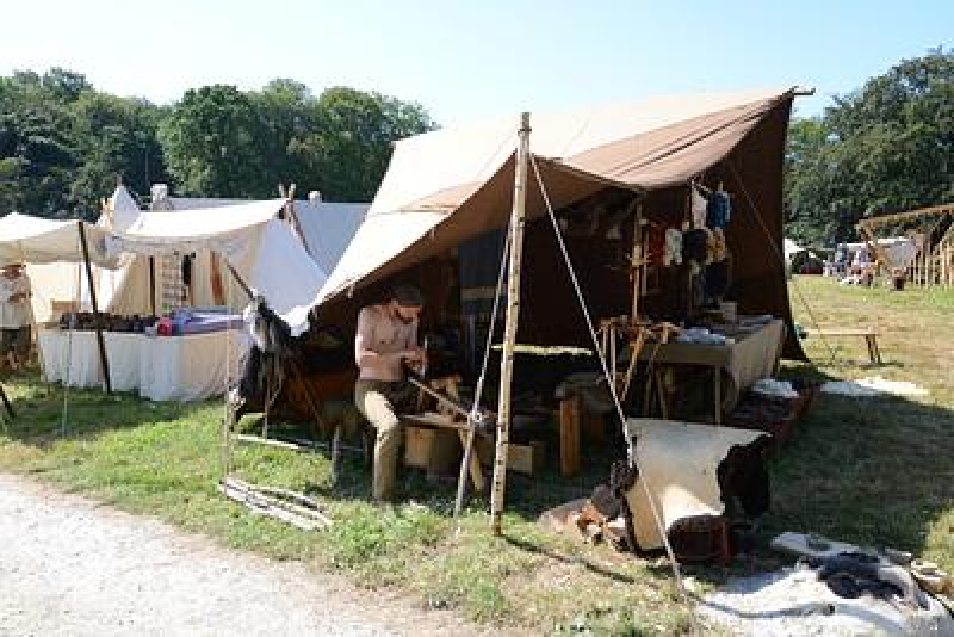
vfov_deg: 53.2
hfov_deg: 73.7
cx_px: 477
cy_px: 318
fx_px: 636
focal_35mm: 24
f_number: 8
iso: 1000
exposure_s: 1/1000
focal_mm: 24
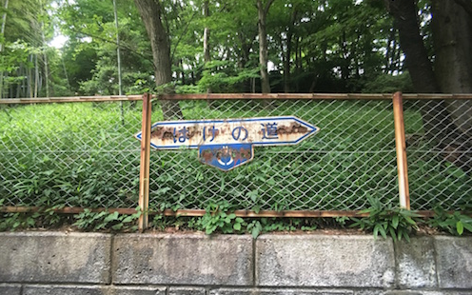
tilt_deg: +6.2
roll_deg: +0.4
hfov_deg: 61.2
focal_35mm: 31
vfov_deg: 40.6
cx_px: 236
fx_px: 399
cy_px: 149
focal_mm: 4.15
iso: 160
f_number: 2.2
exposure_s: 1/30
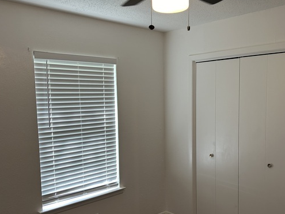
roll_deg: +0.5
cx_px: 171
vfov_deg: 40.6
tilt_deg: -5.0
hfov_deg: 52.3
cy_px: 122
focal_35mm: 35
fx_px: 288
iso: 80
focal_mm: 5.7
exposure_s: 1/120
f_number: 1.5
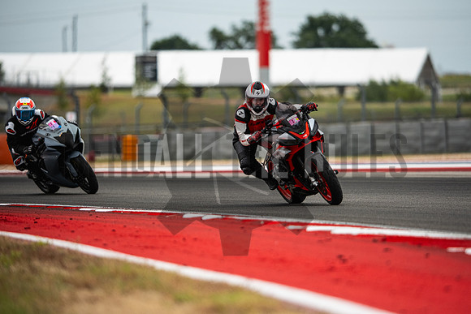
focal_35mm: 300
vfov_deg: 4.6
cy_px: 157
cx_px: 236
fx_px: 3926
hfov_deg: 6.9
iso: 320
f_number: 2
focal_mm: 200
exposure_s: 1/5000
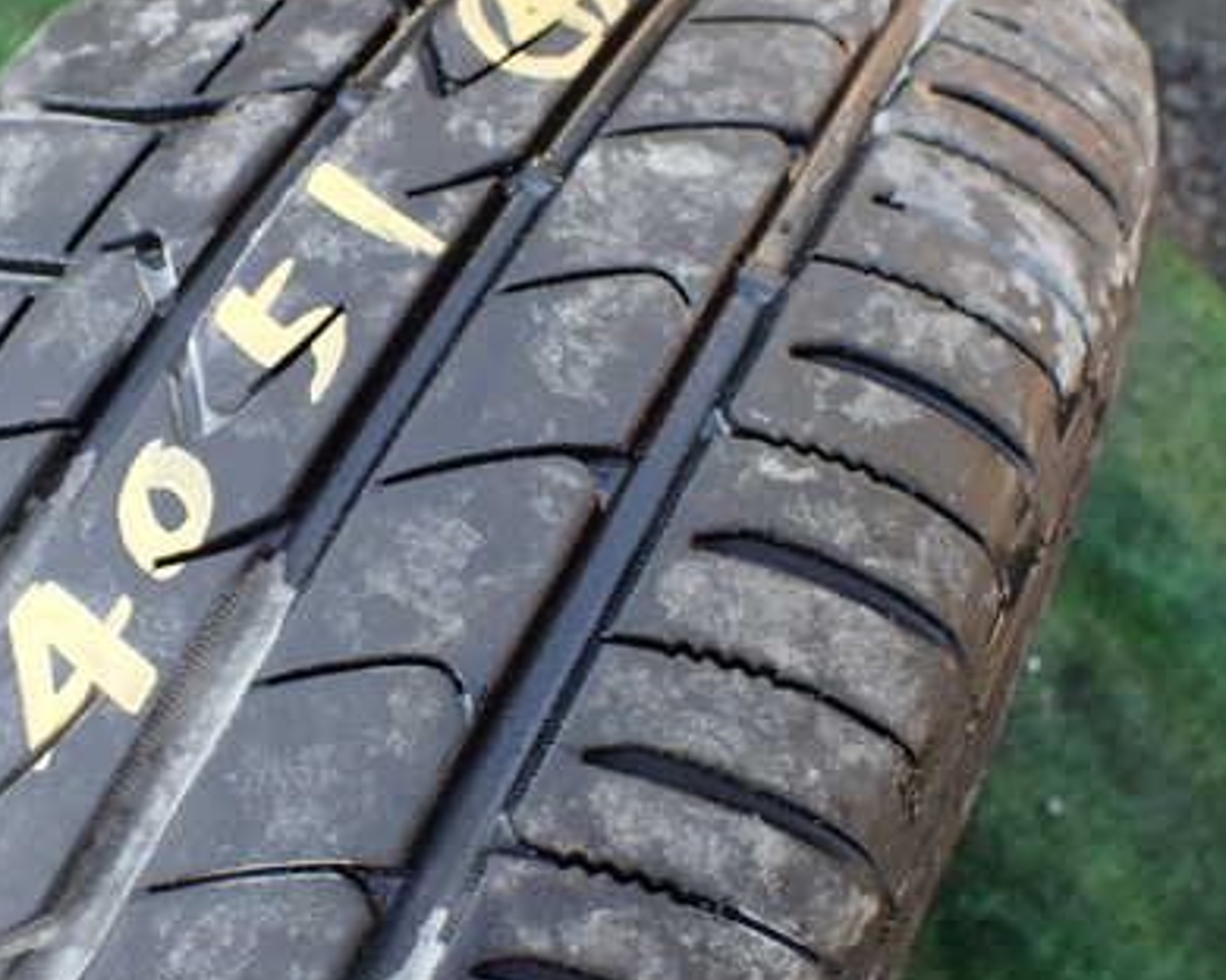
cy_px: 396
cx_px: 374
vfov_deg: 33.3
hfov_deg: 40.5
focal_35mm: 45
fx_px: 1633
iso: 100
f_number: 2.3
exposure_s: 1/160
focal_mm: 5.4
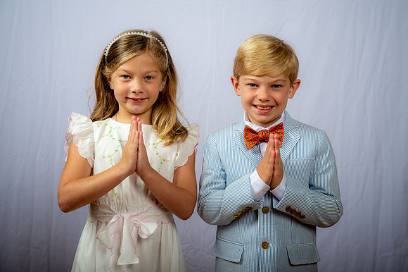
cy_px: 136
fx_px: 736
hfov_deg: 31.0
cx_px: 204
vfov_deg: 20.9
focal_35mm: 65
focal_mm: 65
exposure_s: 1/200
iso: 250
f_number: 6.3
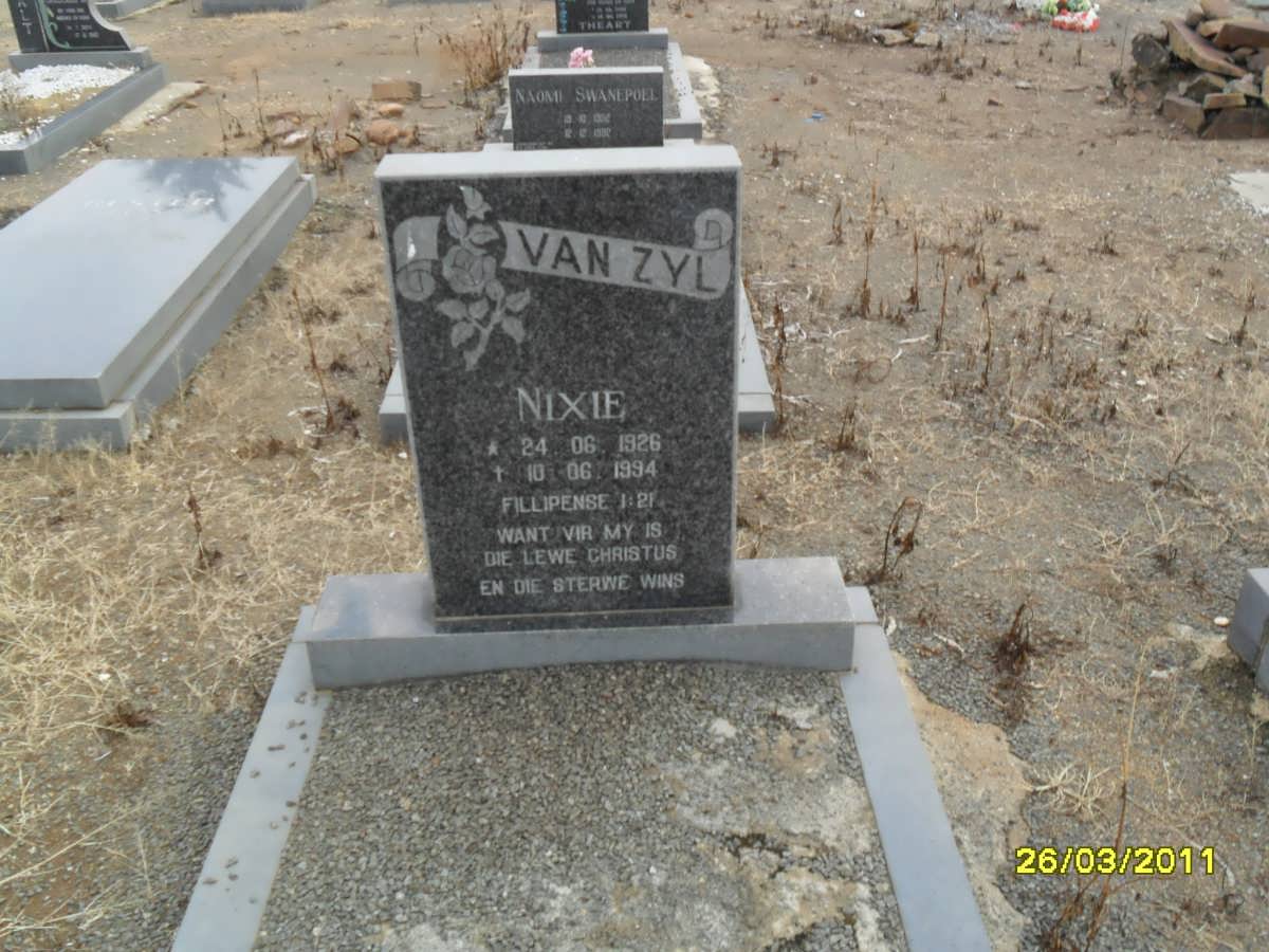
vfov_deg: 44.2
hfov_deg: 56.8
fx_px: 1173
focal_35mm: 32
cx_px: 634
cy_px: 476
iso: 100
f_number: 3.7
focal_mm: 5.7
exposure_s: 1/90
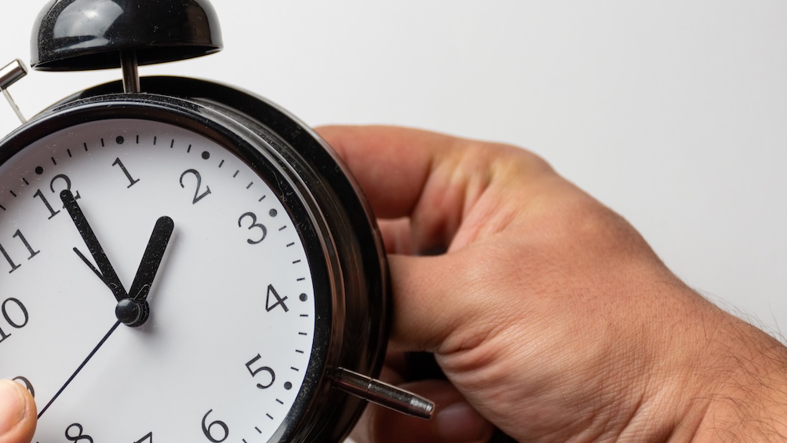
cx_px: 331
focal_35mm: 94
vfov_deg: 12.9
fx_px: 1961
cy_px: 208
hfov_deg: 22.7
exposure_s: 1/80
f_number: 5.6
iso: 400
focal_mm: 50
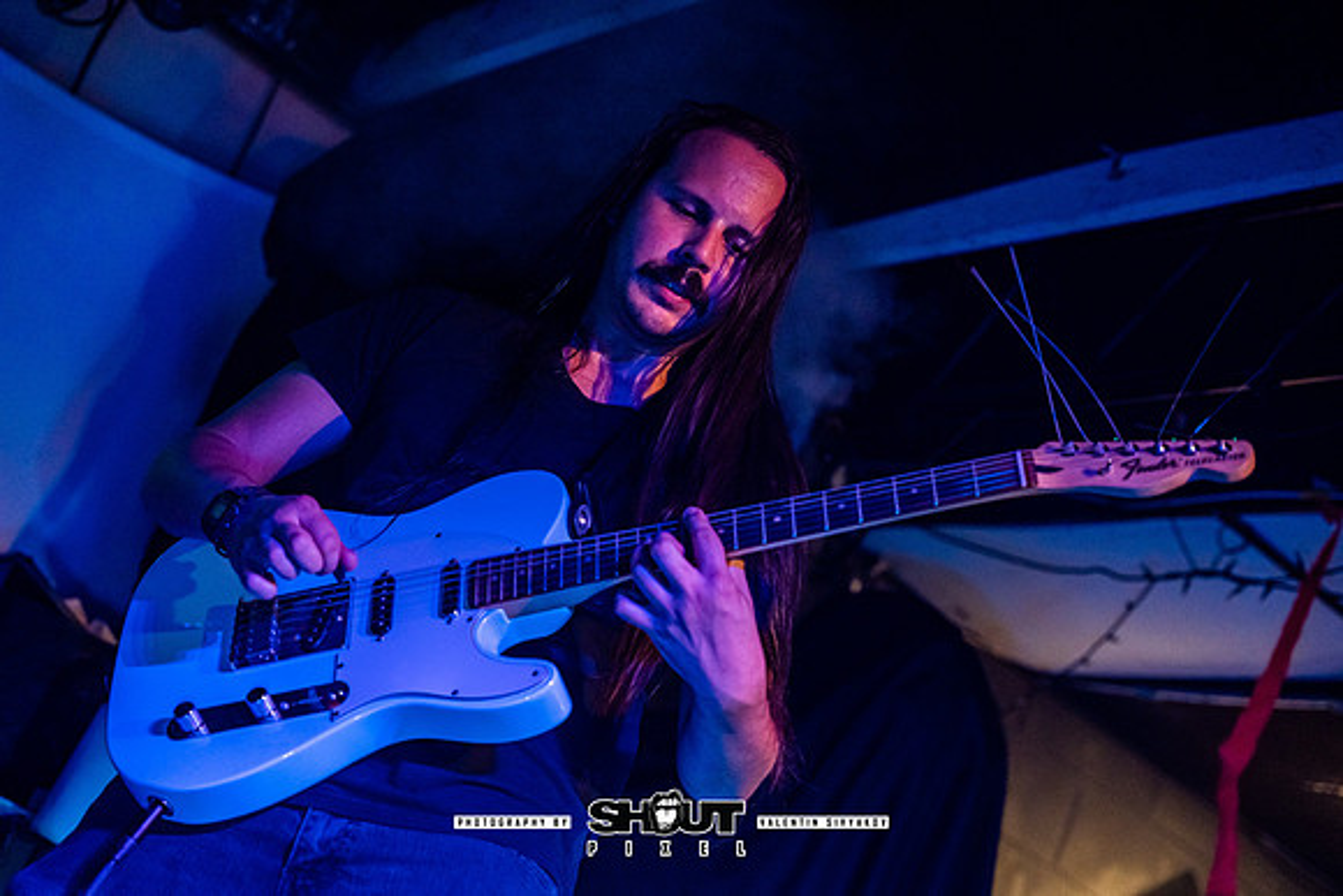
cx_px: 672
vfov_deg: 19.5
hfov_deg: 28.8
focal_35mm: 70
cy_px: 448
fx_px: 2612
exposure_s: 1/200
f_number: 2.8
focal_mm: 70
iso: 3200
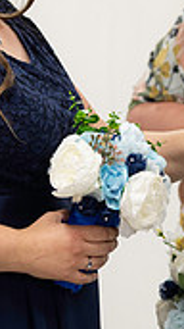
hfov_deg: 4.0
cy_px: 170
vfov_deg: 7.1
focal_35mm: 302
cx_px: 337
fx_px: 2623
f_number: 3.5
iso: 640
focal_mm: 85
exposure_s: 1/125
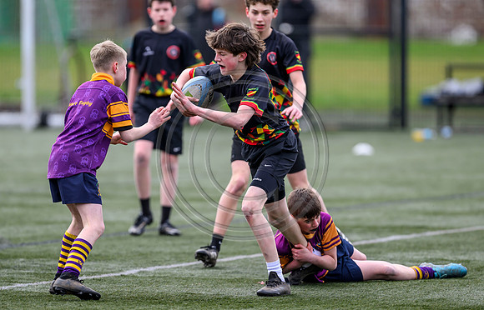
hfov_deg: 4.7
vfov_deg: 3.0
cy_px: 155
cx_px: 246
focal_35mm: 443
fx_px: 5880
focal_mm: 400
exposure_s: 1/1600
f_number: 3.5
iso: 500
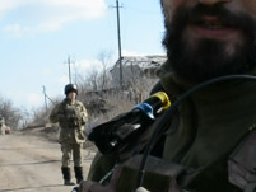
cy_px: 82
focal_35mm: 71
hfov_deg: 27.3
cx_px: 153
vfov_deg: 20.7
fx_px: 525
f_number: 3.5
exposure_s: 1/60
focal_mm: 18
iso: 800
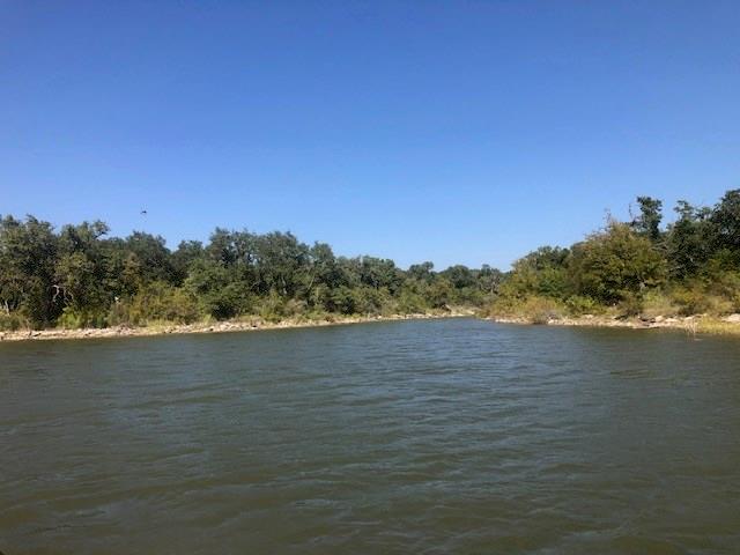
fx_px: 599
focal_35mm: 28
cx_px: 370
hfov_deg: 63.4
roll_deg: +2.1
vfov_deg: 49.7
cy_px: 278
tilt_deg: +2.3
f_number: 1.8
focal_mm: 3.99
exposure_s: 1/1869
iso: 20
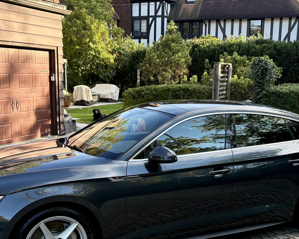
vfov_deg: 30.7
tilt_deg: -10.0
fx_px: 434
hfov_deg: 38.0
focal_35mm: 49
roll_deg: -0.4
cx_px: 148
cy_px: 155
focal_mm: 5.96
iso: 64
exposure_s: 1/314
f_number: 1.6
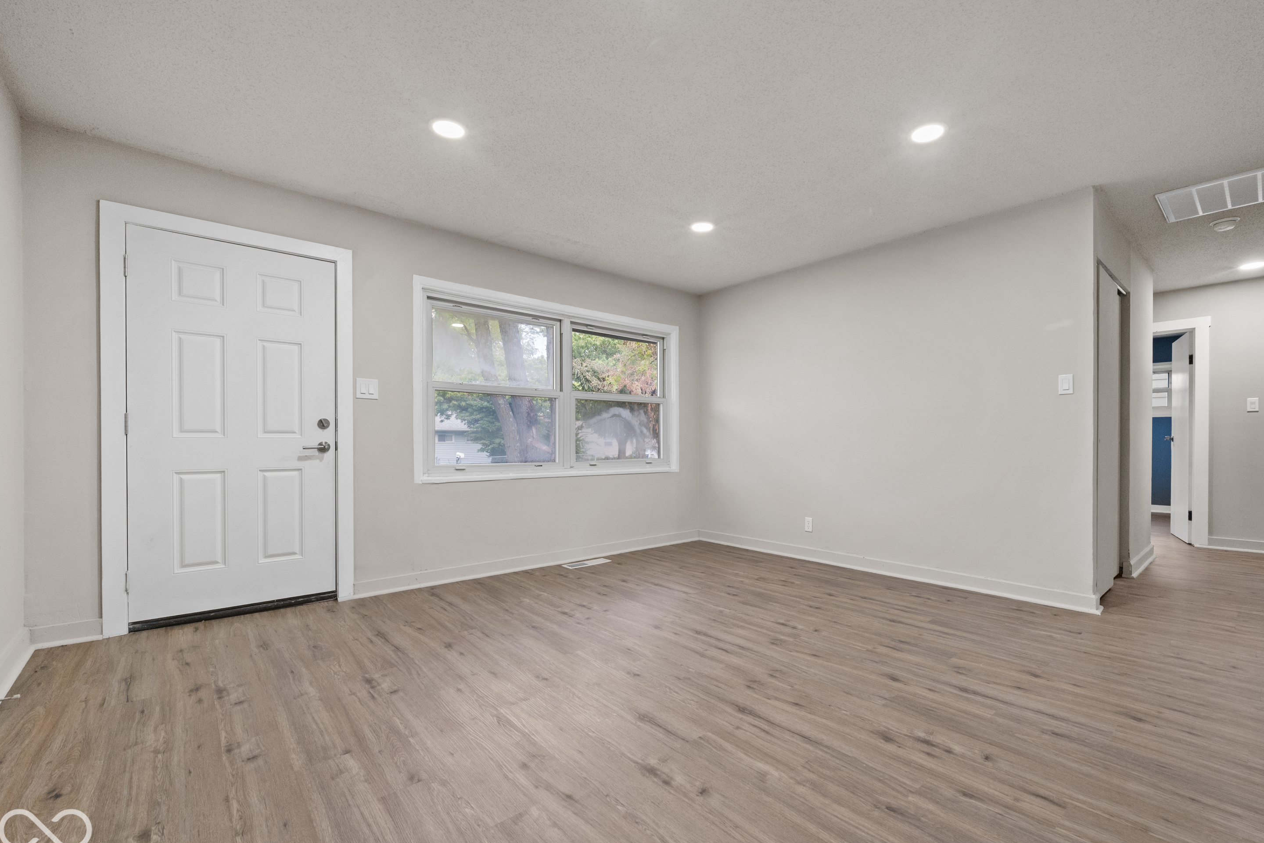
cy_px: 448
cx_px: 664
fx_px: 562
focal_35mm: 16
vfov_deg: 73.7
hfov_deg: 96.7
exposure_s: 1/15
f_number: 10
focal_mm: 15
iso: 5000
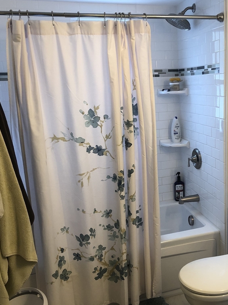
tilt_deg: -11.9
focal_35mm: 38
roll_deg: +2.2
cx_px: 171
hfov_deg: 36.8
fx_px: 334
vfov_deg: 49.0
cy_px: 152
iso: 40
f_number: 1.8
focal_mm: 4
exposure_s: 1/24
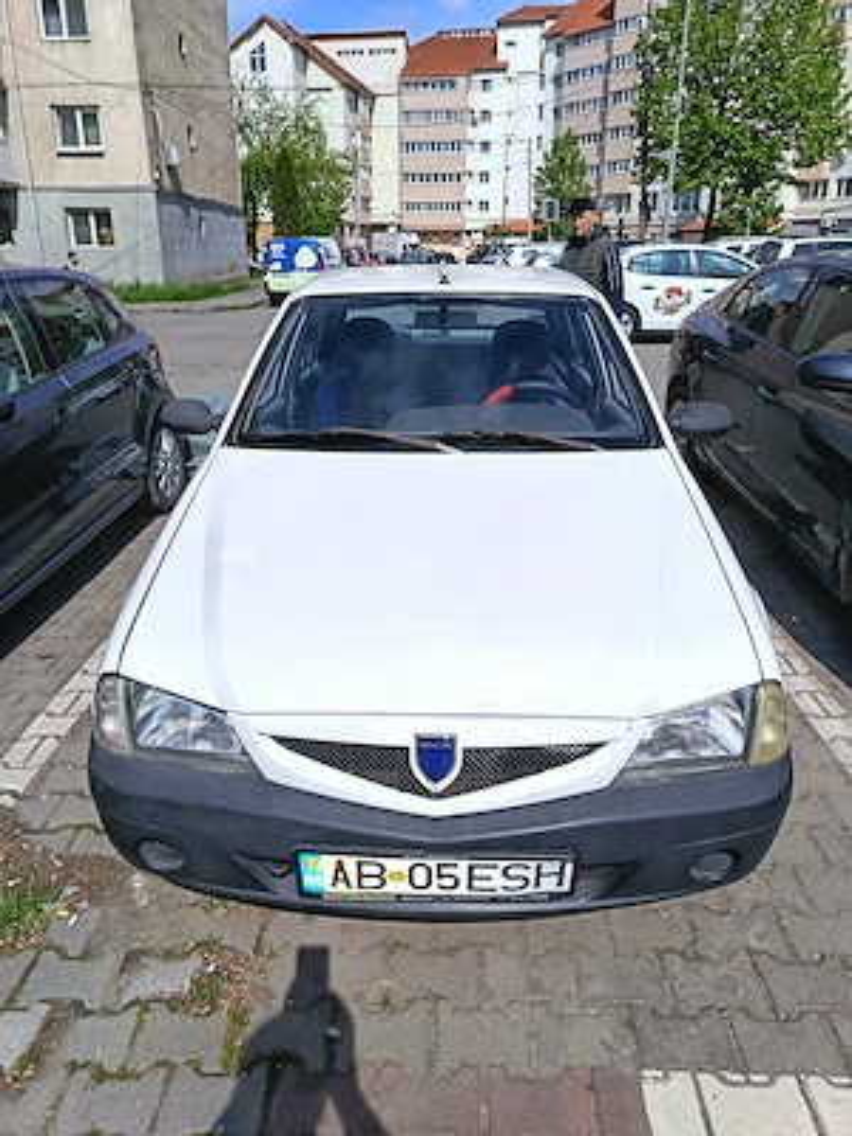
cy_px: 568
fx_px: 788
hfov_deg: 56.8
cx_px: 426
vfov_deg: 71.6
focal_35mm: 24
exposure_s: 1/1340
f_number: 1.75
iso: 100
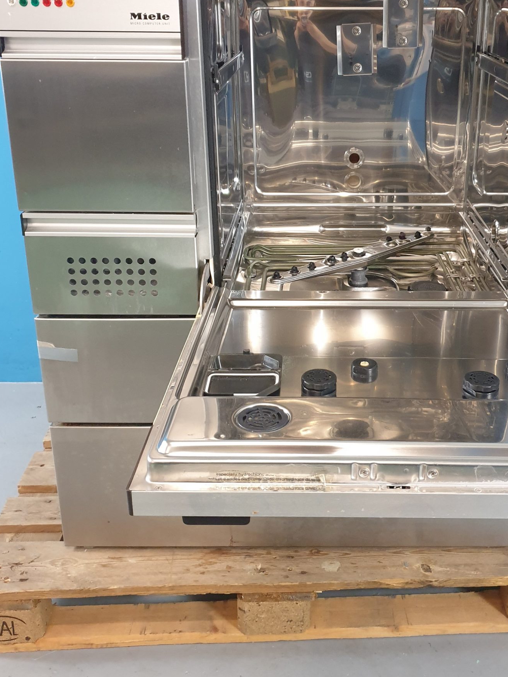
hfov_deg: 37.4
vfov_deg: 48.6
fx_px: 744
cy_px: 262
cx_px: 325
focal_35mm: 38
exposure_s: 1/50
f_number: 1.5
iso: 320
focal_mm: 4.3
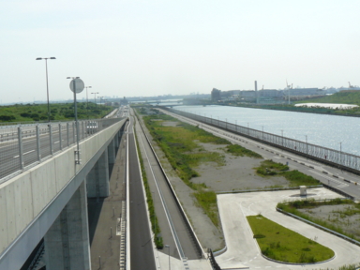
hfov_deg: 42.0
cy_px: 121
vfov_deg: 32.2
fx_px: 468
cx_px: 163
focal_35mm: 45
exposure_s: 1/400
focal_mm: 6
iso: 100
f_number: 7.1
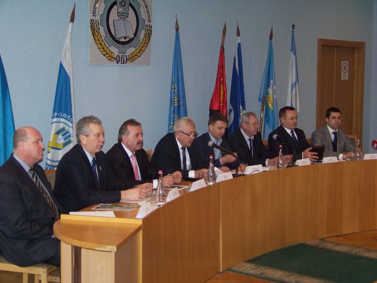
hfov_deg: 31.2
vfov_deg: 23.7
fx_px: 675
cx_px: 188
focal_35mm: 62
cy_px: 142
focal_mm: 10.5
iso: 200
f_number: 3.2
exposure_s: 1/30
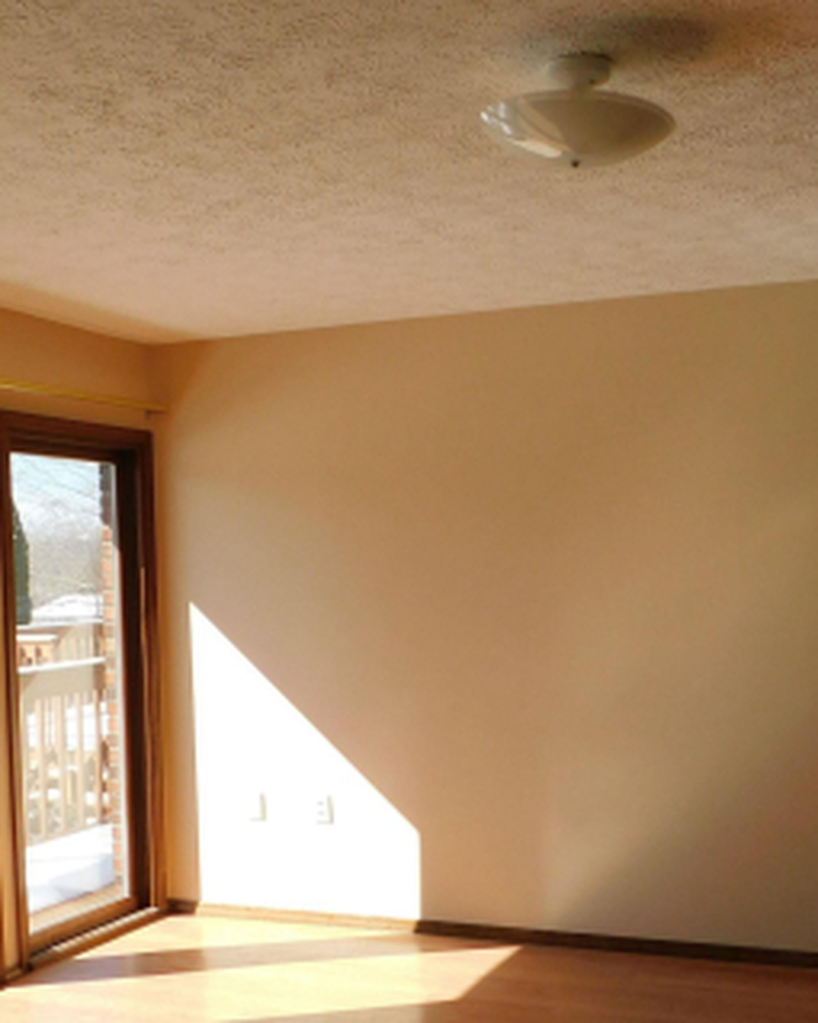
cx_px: 326
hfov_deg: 32.0
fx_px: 1423
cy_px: 689
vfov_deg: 39.1
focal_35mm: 47
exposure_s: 1/500
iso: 125
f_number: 3
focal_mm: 4
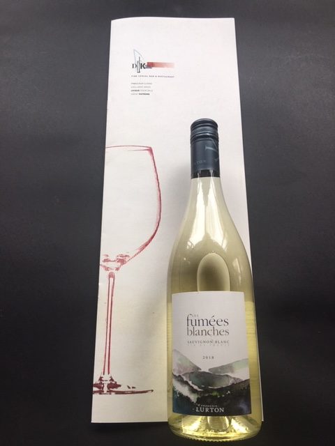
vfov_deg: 61.7
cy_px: 223
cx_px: 168
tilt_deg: -71.8
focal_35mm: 29
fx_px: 374
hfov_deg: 48.2
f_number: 2.2
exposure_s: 1/102
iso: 25
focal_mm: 4.15
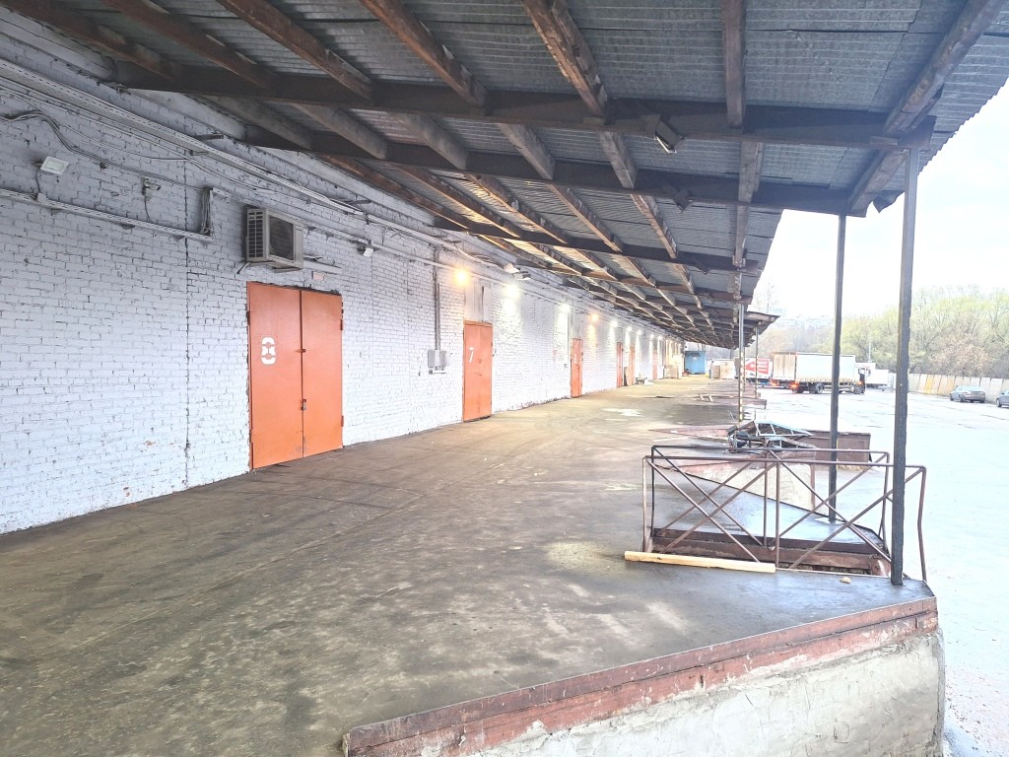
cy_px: 378
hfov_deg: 73.9
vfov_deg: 58.9
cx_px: 504
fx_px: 670
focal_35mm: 23
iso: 250
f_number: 1.8
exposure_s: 1/25
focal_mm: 5.54
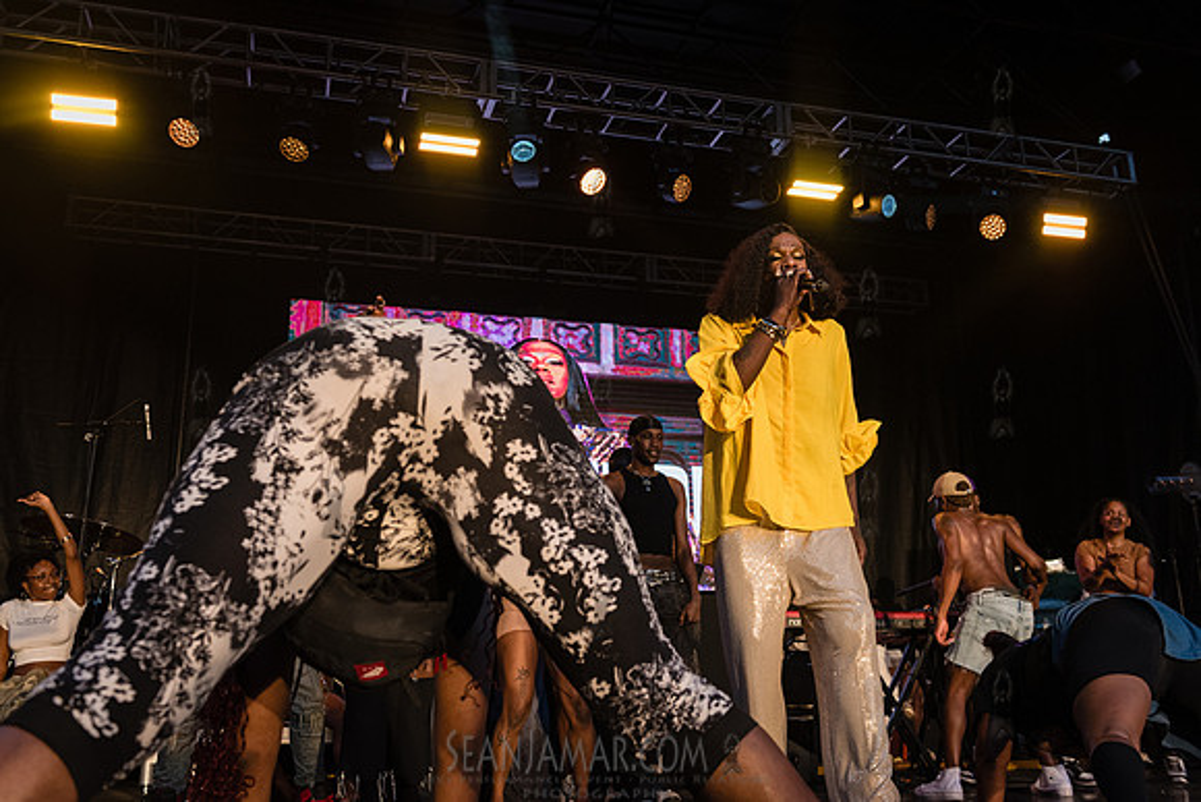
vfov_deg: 38.9
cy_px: 401
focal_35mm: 34
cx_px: 600
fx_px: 1134
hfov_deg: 55.8
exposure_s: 1/640
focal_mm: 34
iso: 2000
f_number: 4
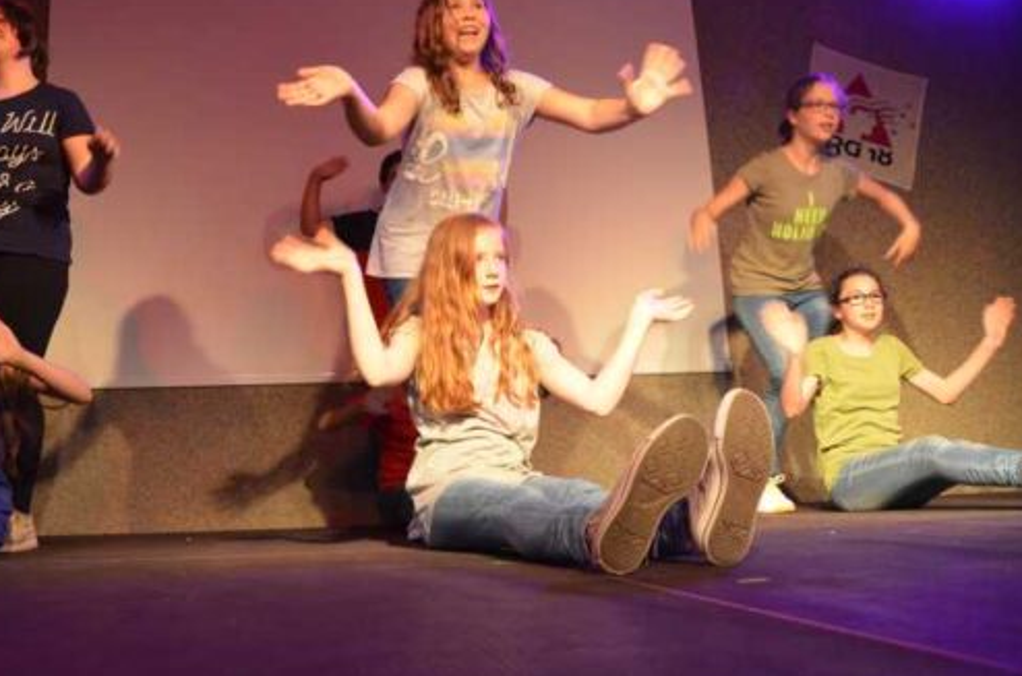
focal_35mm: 35
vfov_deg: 37.7
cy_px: 312
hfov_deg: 53.8
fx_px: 991
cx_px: 368
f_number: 4
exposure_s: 1/125
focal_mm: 18
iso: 800
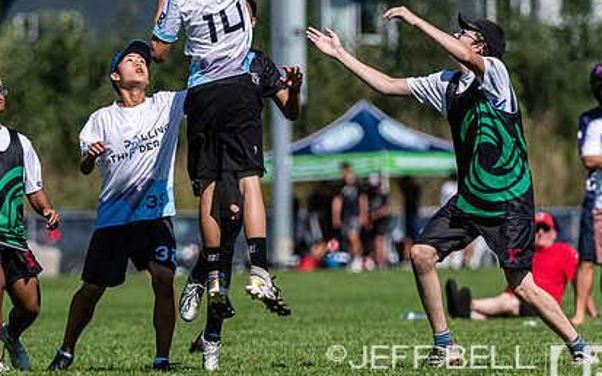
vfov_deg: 1.8
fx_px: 11713
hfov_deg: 2.9
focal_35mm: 714
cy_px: 110
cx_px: 231
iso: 100
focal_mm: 260
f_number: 4
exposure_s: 1/1600
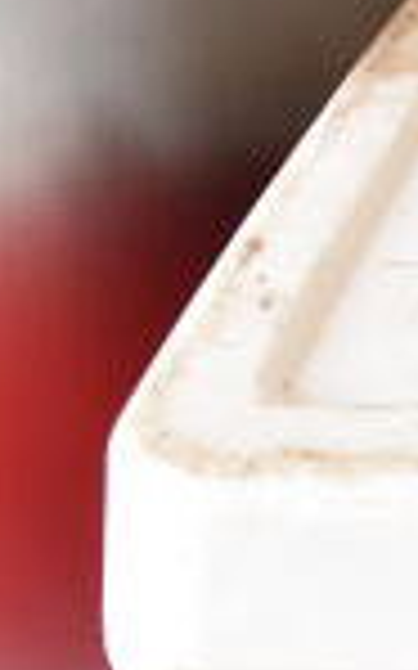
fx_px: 2062
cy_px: 555
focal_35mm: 113
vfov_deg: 18.3
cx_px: 1294
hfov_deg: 9.1
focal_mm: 18
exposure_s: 1/200
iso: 1600
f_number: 7.1
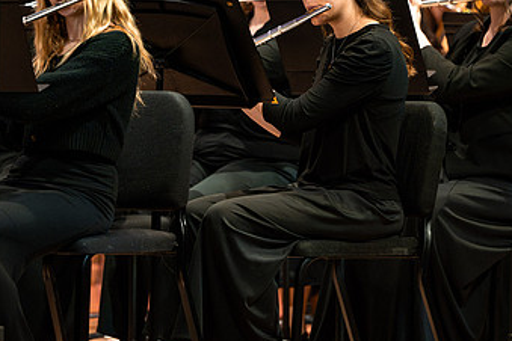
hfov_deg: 5.5
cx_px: 311
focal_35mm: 372
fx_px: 5290
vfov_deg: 3.7
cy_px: -3
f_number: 2.8
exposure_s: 1/320
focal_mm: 175
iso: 2000
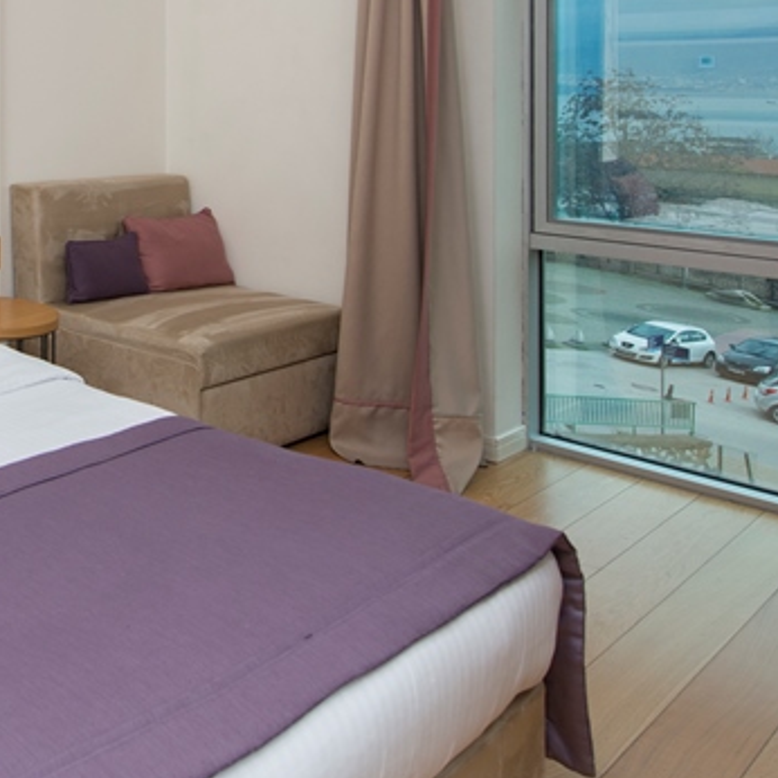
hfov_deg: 36.5
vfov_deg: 41.2
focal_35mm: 37
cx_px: -115
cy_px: 67
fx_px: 941
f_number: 5.6
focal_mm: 14
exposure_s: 1/80
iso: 400
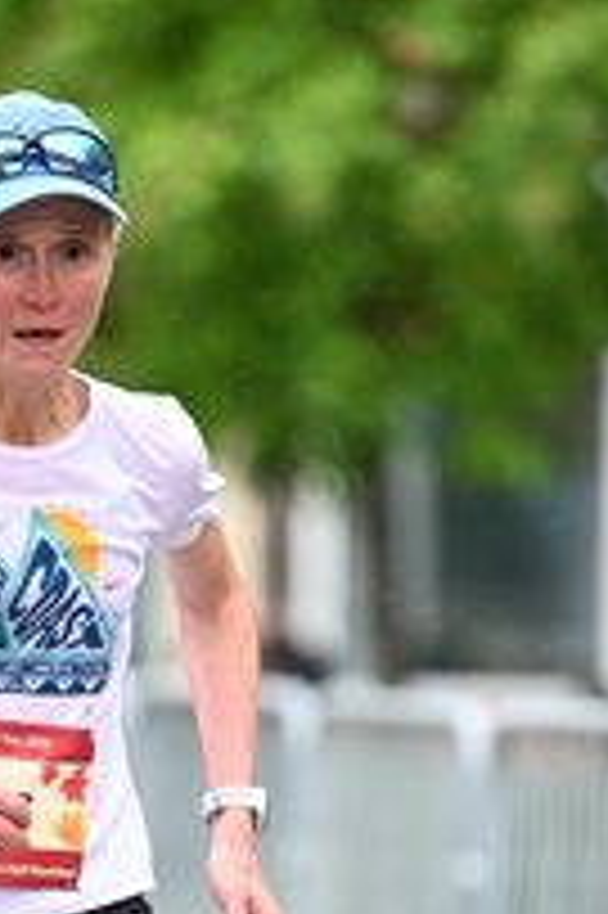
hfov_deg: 2.5
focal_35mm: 542
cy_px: 873
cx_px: 223
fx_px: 13753
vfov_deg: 3.8
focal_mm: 200
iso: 1250
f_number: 2.8
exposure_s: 1/1250
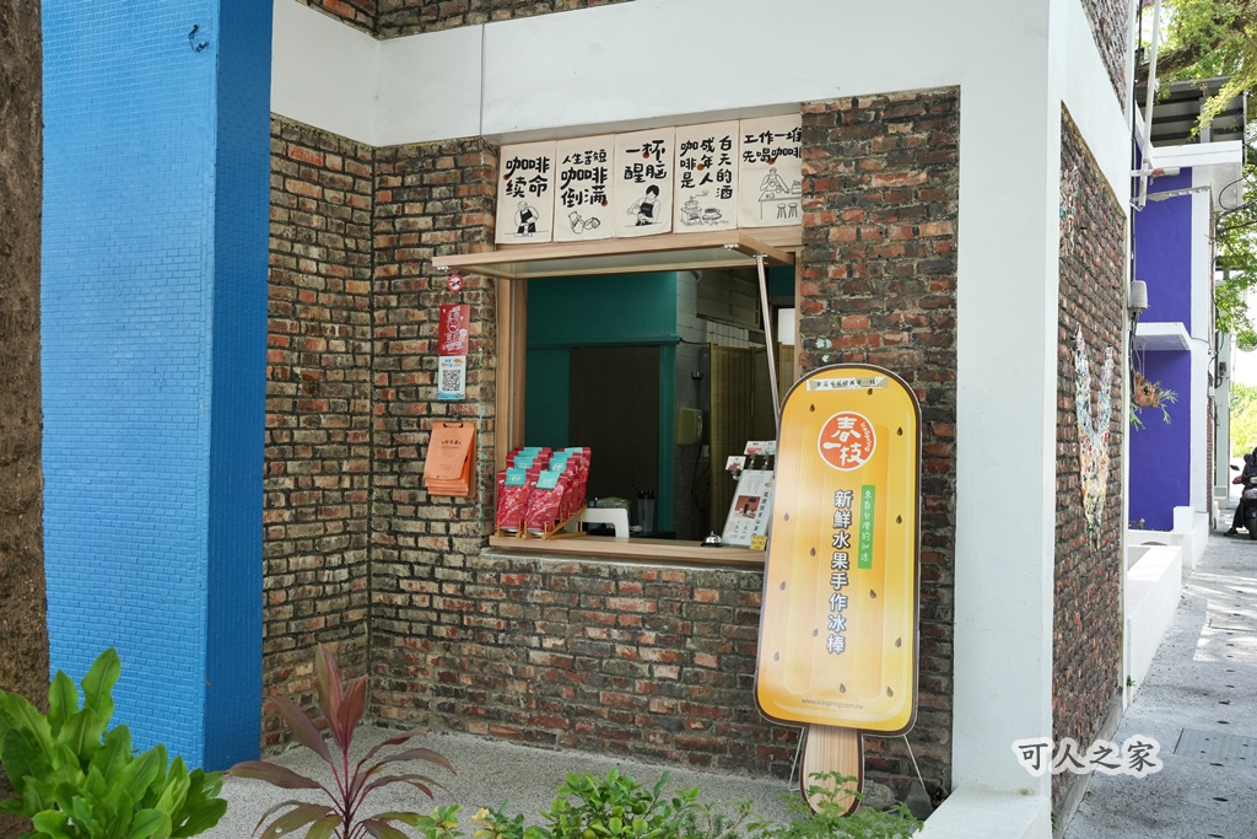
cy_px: 420
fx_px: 1268
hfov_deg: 52.7
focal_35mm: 36
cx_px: 628
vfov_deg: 36.6
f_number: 8
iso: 2000
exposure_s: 1/400
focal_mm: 36.3
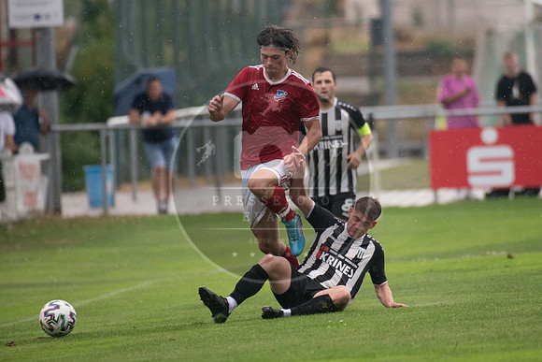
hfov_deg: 3.3
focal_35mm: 615
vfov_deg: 2.2
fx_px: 9267
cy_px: 174
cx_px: 324
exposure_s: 1/1600
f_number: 5.6
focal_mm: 500
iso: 1600
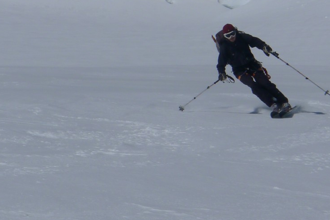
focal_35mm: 195
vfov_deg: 7.0
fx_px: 1787
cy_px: 81
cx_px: 201
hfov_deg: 10.5
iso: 80
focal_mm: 19.2
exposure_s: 1/1300
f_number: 8
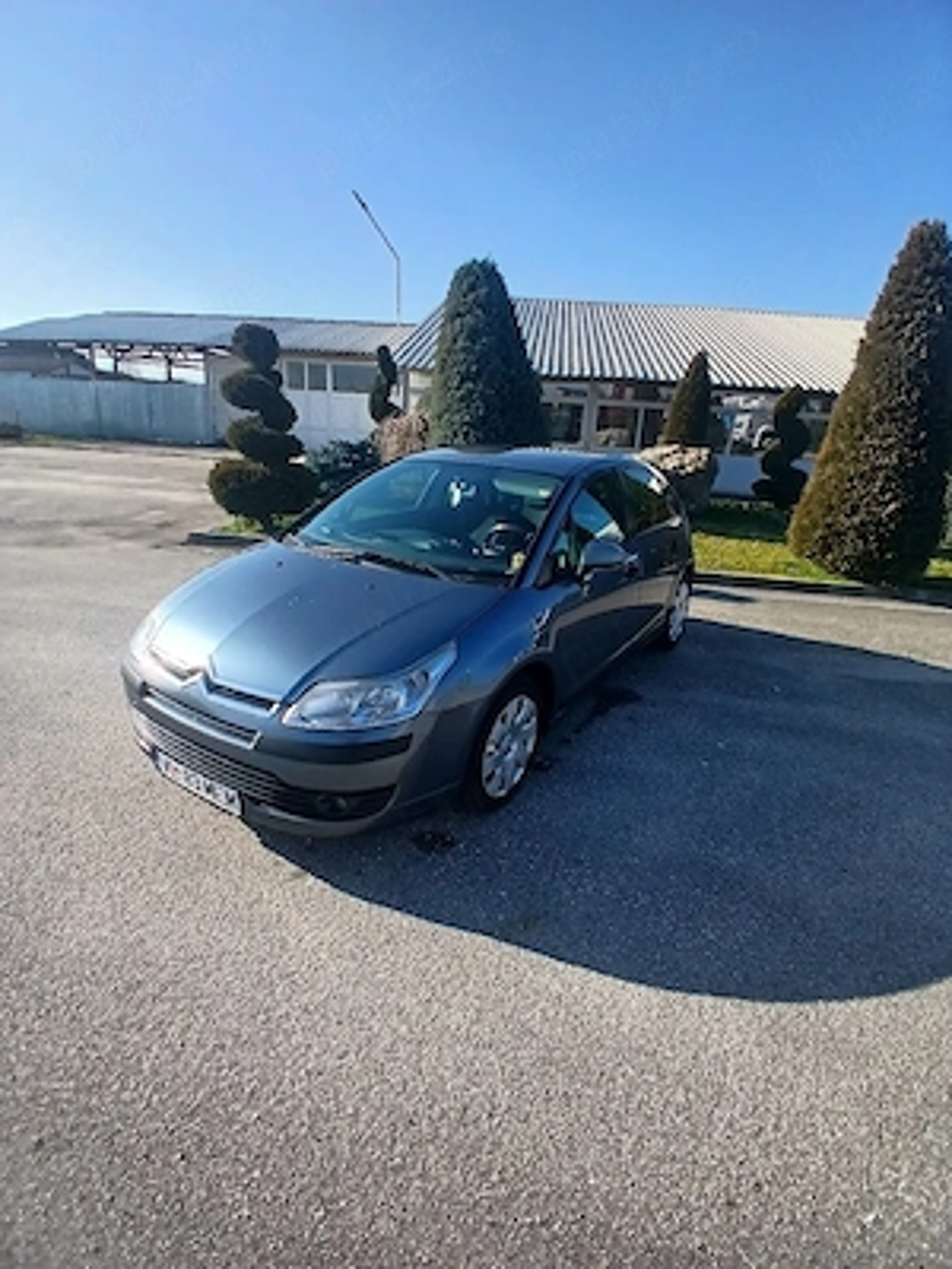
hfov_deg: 74.7
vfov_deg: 91.0
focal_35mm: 17
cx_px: 476
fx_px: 623
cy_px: 634
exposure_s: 1/1111
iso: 50
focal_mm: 1.4
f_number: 2.2
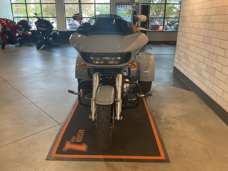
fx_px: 191
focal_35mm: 29
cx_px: 114
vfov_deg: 48.2
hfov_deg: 61.7
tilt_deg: -19.6
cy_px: 86
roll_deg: +1.6
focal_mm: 3
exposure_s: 1/60
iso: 64
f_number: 1.8
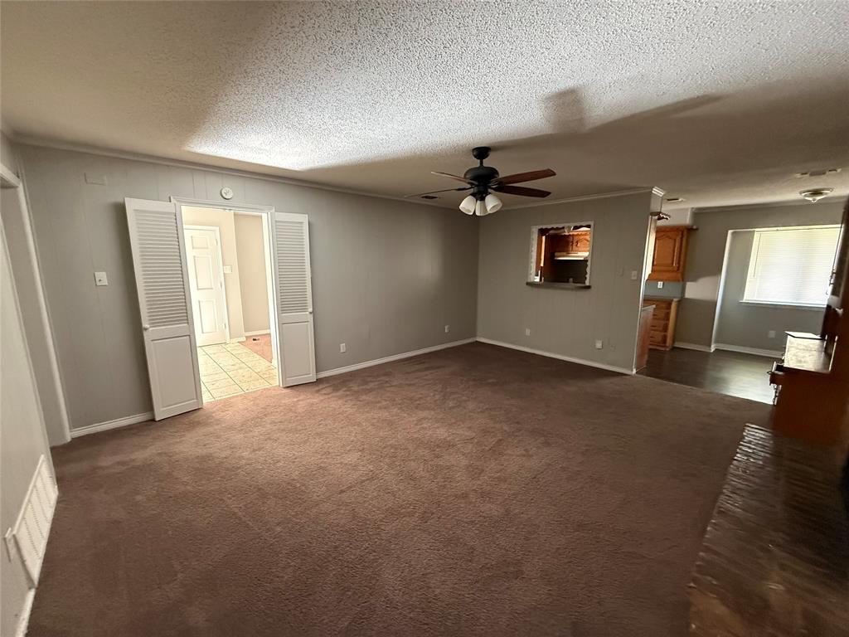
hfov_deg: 102.1
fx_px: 343
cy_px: 318
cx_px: 424
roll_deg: +0.5
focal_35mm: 14
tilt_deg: -8.4
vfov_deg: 85.7
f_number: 2.2
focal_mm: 2.22
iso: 800
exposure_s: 1/60
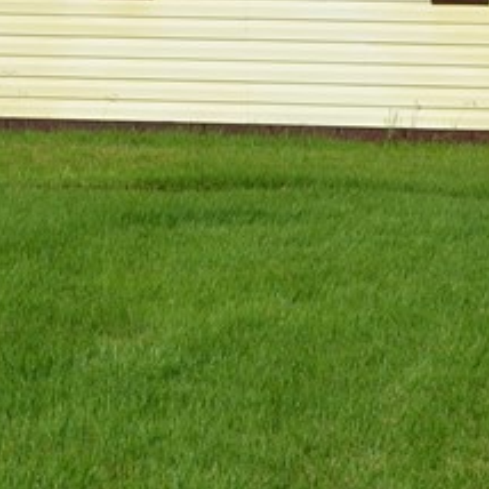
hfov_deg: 10.4
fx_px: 2685
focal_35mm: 168
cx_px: 50
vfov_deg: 10.1
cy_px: -254
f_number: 9
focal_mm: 26
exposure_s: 1/320
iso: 100
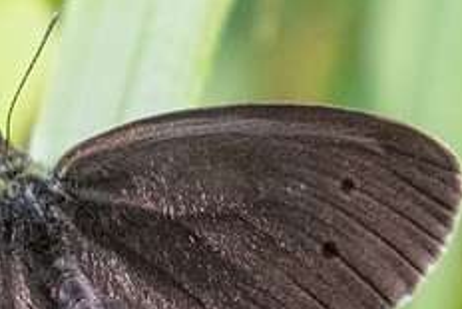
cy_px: 166
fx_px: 38124
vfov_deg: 0.5
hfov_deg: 0.7
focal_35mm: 2969
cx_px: 104
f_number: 6.3
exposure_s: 1/1600
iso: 1250
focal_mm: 400
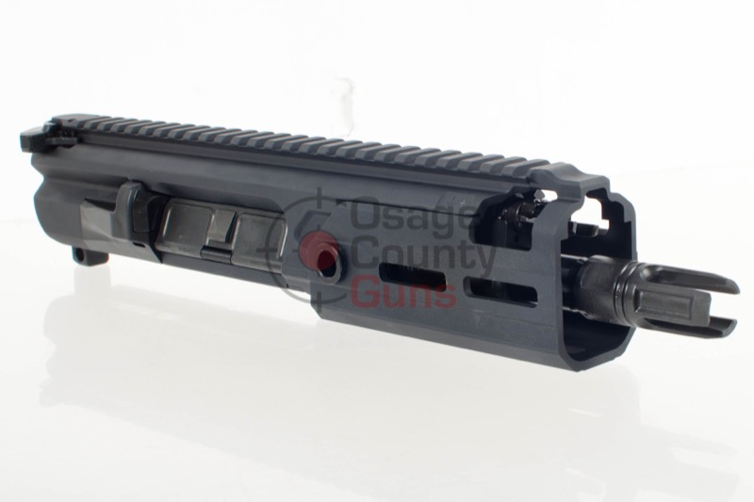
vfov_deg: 25.7
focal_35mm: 52
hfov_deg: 37.9
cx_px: 377
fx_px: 1099
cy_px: 251
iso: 200
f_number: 10
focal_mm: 35
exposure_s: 1/250
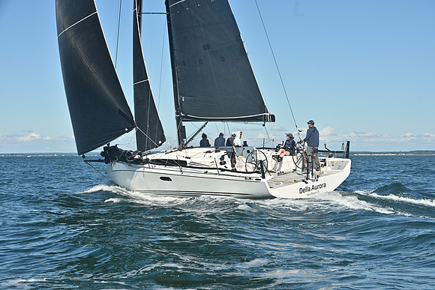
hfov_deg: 28.8
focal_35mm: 70
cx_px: 218
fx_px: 846
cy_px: 145
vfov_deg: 19.5
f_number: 10
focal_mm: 70
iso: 250
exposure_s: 1/1000
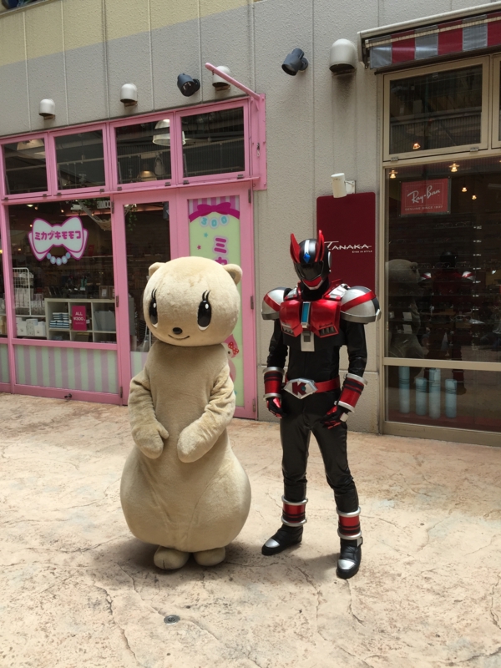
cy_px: 334
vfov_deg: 61.7
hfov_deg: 48.2
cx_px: 250
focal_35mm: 29
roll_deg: +2.1
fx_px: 560
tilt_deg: -5.3
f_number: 2.2
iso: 32
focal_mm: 4.15
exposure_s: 1/791
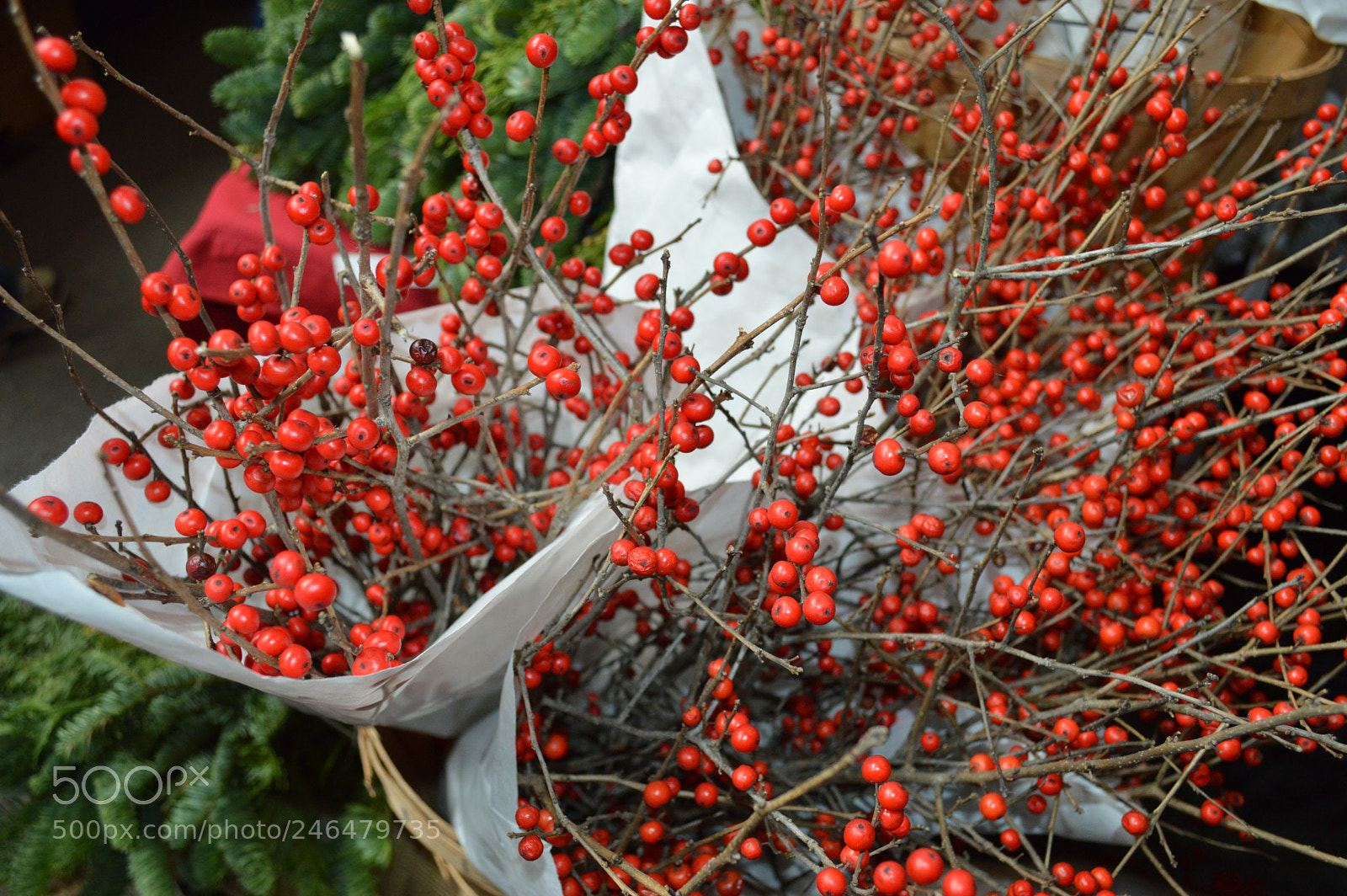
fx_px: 1234
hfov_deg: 57.3
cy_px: 448
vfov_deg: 39.9
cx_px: 674
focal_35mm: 33
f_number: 3.8
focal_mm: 22
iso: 800
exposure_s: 1/60
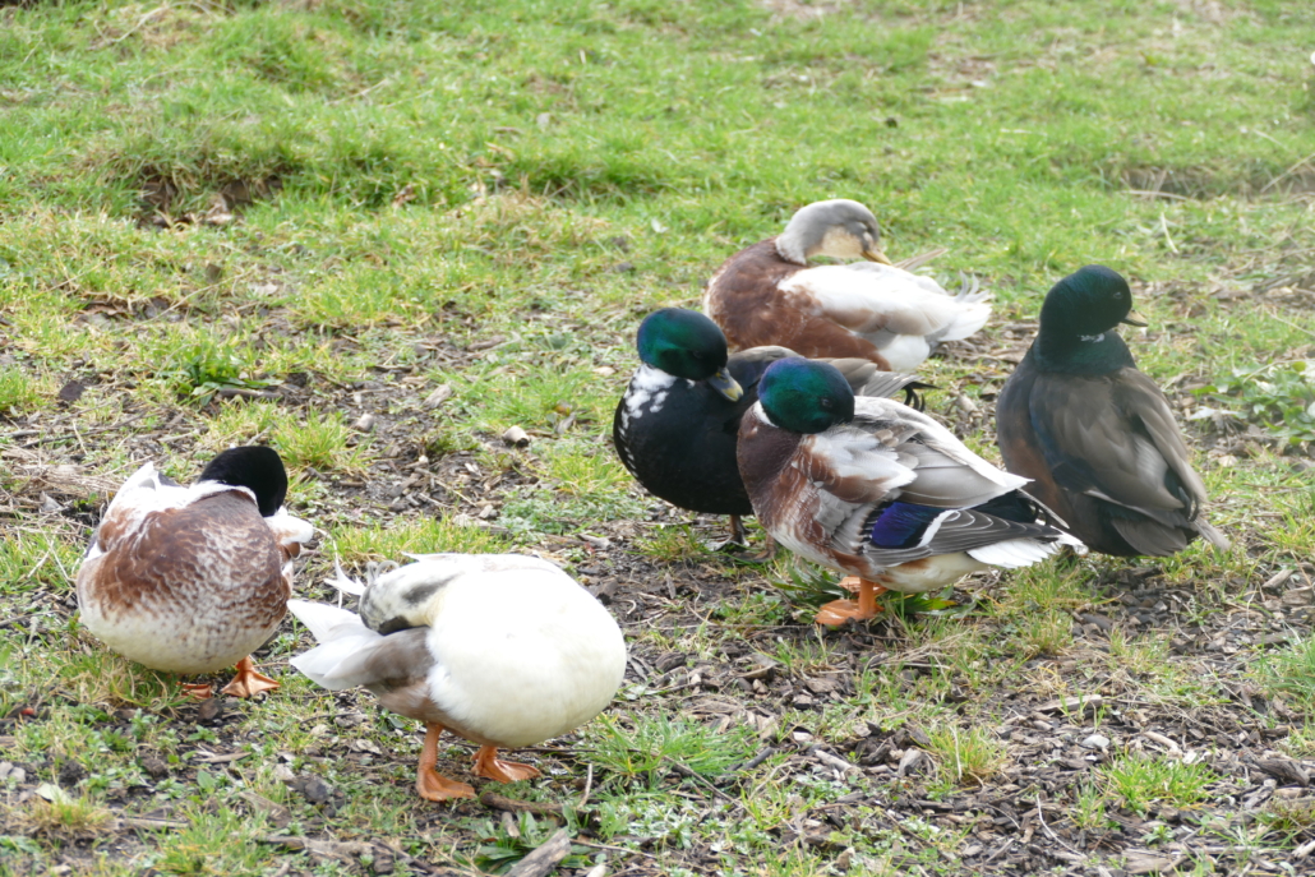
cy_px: 438
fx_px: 5626
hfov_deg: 13.3
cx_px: 658
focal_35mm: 154
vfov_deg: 8.9
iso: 125
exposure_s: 1/125
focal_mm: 56.08
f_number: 3.9
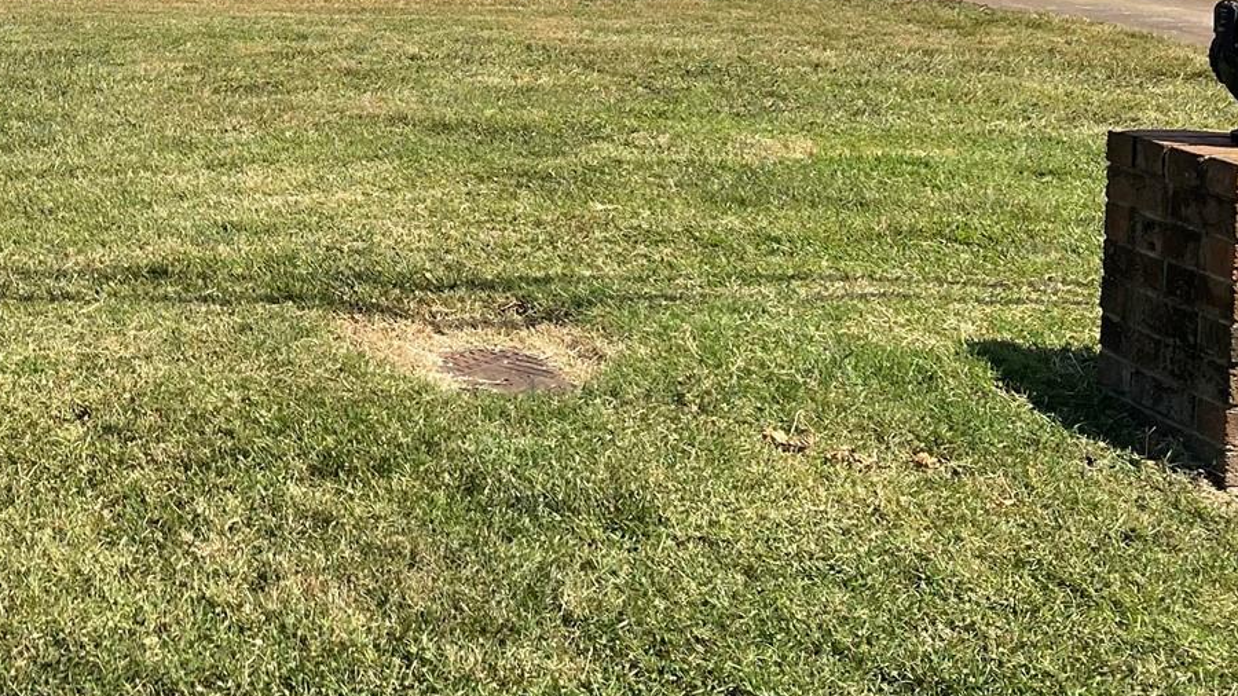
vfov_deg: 18.7
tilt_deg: -2.3
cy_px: -43
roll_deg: -1.2
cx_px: -36
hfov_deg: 31.0
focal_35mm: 62
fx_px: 2035
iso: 32
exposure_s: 1/2247
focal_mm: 5.1
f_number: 1.6
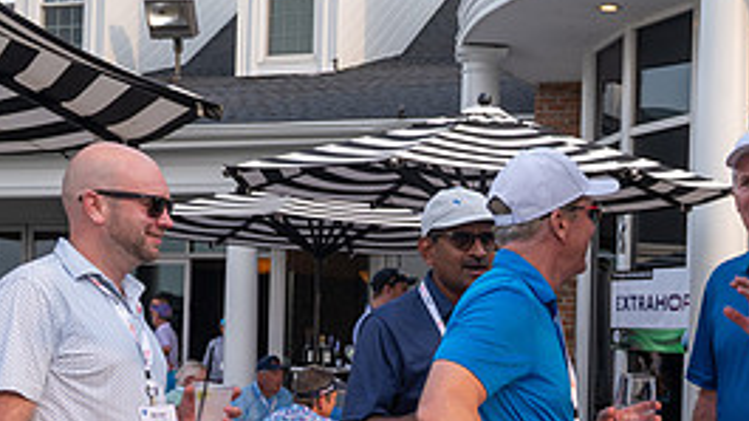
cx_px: 659
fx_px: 1390
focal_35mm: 70
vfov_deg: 17.1
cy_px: 345
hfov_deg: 29.1
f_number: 6.3
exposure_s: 1/250
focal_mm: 30.5
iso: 250
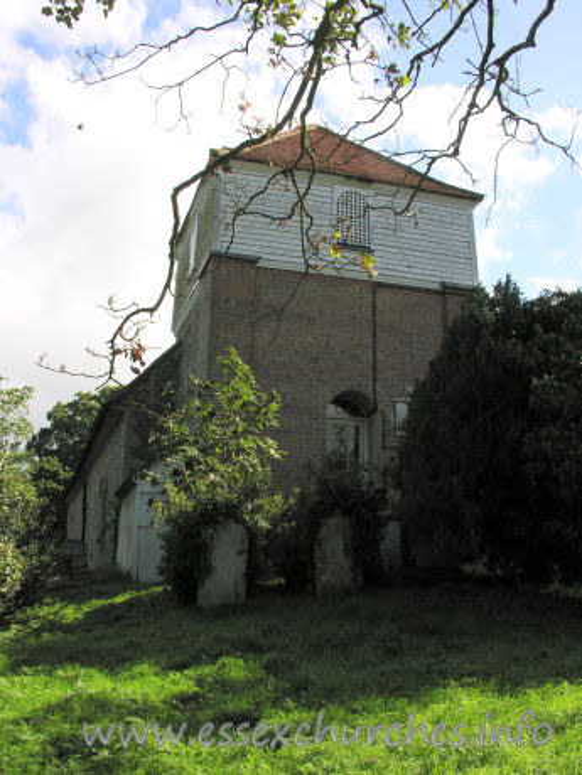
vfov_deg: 52.6
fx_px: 785
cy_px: 388
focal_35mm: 35
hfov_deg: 40.7
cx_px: 291
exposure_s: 1/174
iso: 50
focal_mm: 8.9
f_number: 5
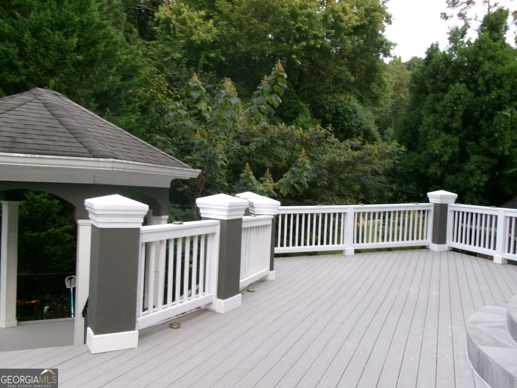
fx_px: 418
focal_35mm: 28
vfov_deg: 49.7
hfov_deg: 63.4
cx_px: 258
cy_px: 194
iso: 134
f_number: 3.9
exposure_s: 1/34
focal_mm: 5.1
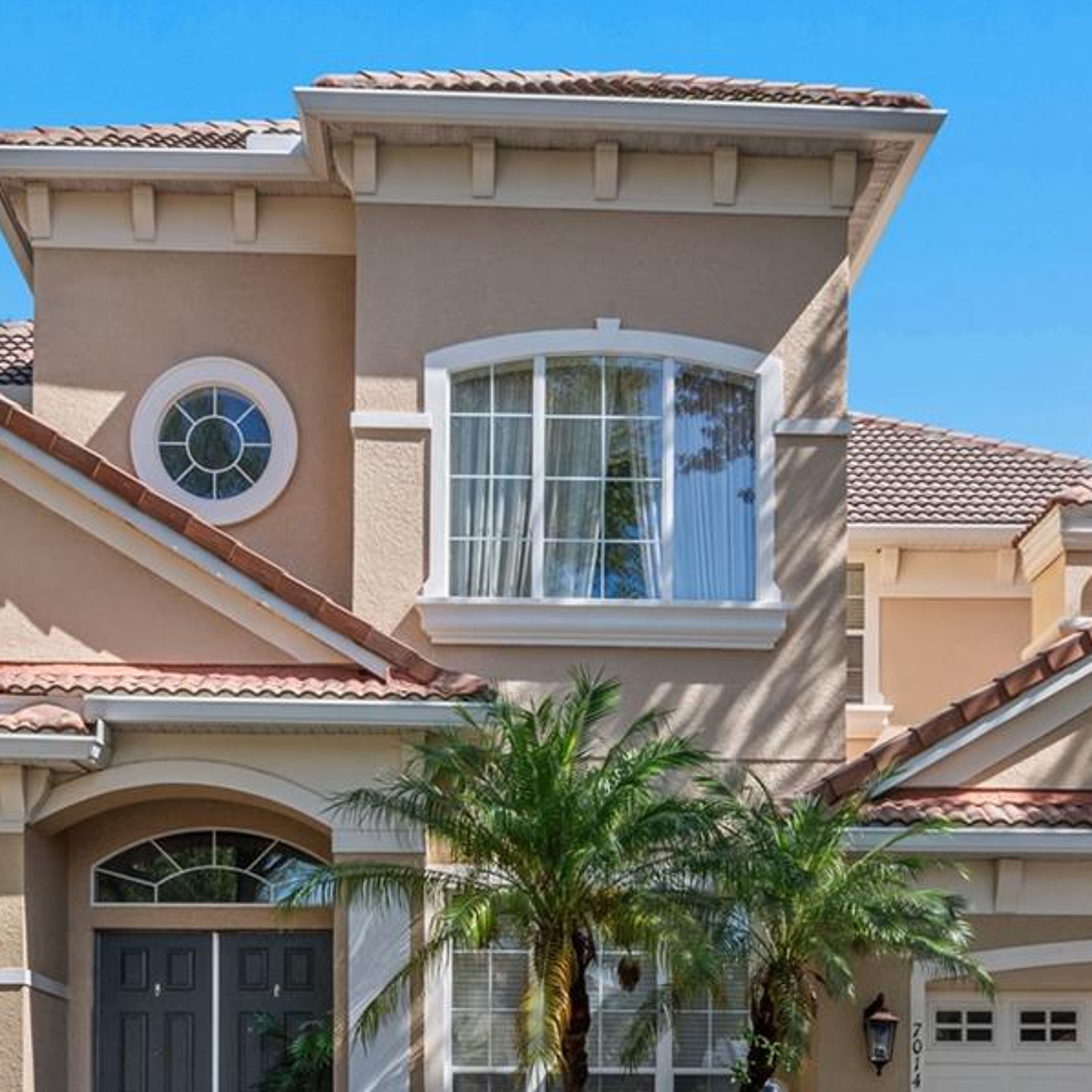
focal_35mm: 51
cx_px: 502
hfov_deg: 33.3
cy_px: 760
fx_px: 1825
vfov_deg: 32.9
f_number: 9
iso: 200
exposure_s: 1/320
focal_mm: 15
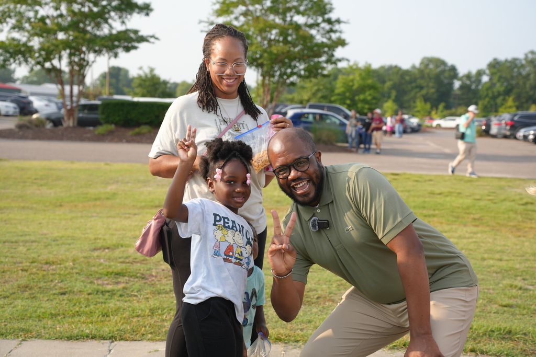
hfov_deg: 39.6
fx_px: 744
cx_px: 268
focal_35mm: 50
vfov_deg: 27.0
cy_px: 178
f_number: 4.5
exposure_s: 1/320
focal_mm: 50
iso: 100
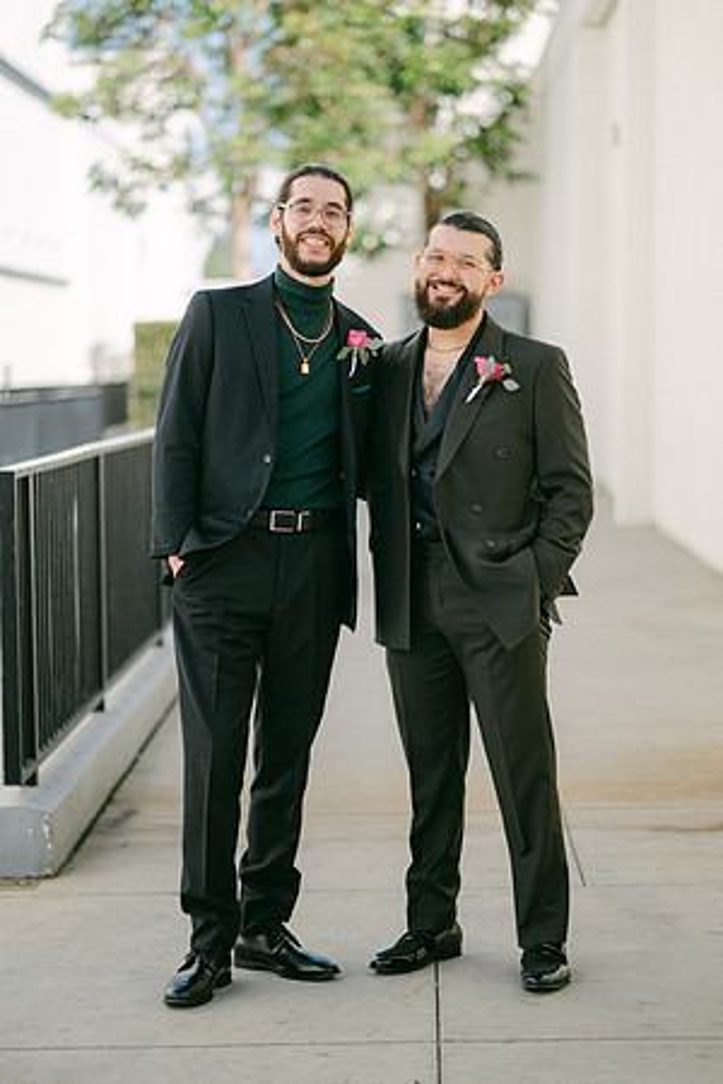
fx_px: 2560
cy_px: 542
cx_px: 362
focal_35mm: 85
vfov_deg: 23.9
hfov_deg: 16.1
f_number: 1.8
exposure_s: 1/2500
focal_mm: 85
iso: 80
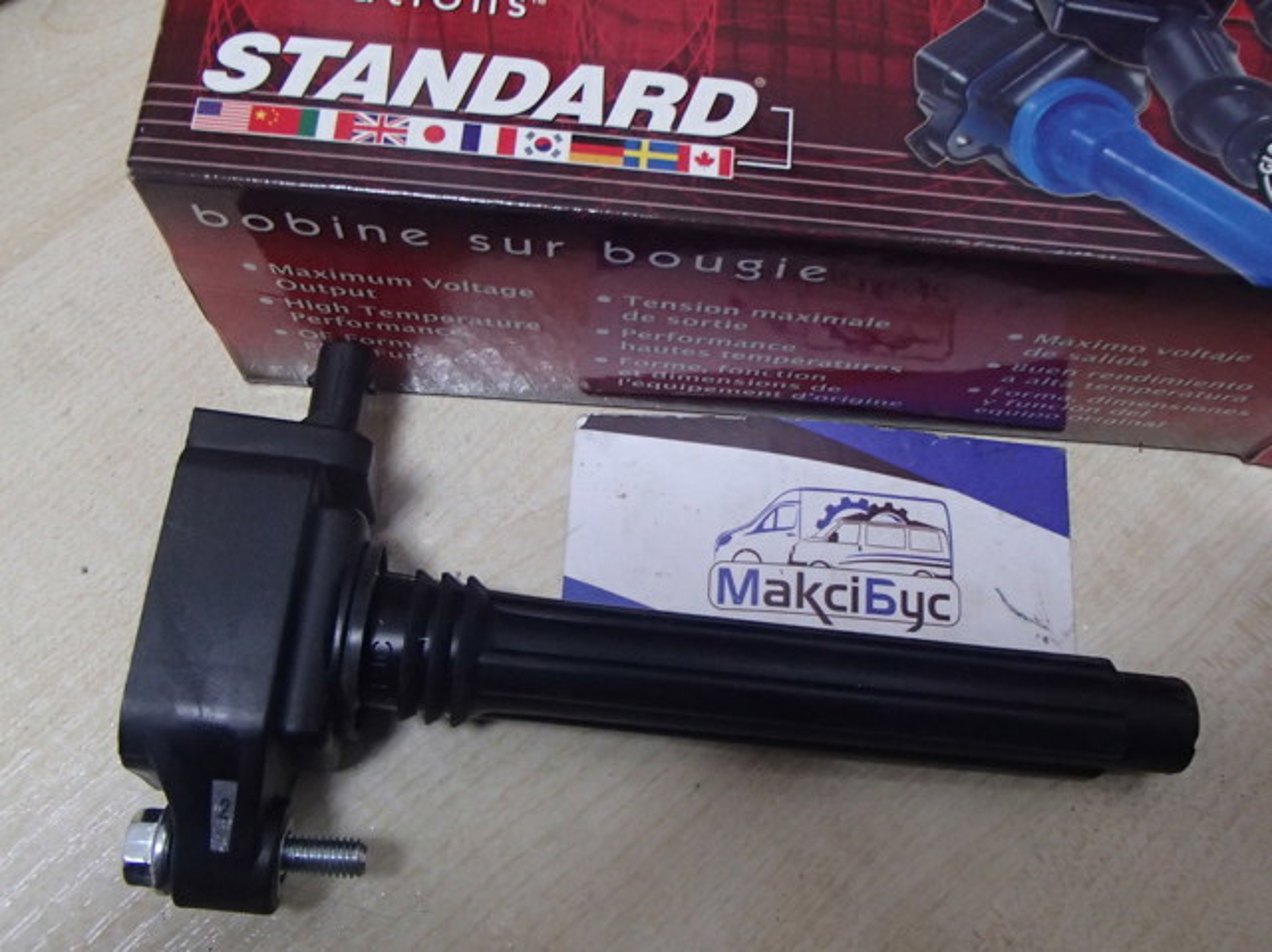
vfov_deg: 38.6
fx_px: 1359
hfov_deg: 50.2
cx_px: 636
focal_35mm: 37
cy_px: 476
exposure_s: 1/40
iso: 800
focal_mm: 6.64
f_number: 4.7
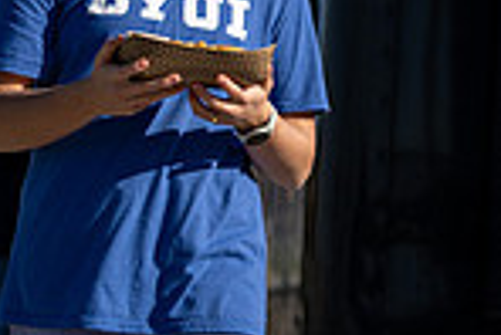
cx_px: 640
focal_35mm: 196
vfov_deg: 7.0
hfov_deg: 10.3
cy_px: 76
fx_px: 2730
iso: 100
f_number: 1.8
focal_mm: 50
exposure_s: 1/6400
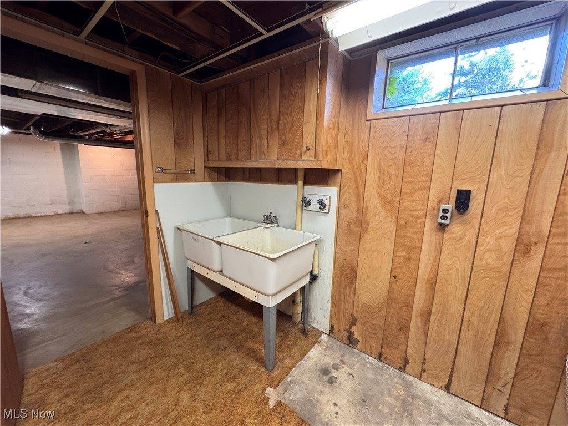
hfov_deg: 102.1
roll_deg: -2.0
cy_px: 213
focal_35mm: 14
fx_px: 230
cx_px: 284
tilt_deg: -10.1
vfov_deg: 85.7
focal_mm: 2.22
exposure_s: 1/60
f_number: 2.2
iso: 250
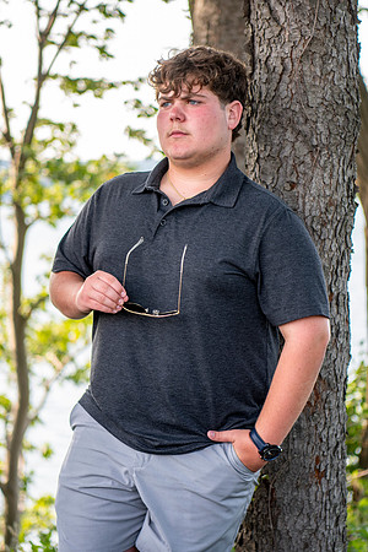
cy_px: 276
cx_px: 184
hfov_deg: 13.0
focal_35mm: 105
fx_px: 1610
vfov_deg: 19.5
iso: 100
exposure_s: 1/160
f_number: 2.8
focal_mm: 70
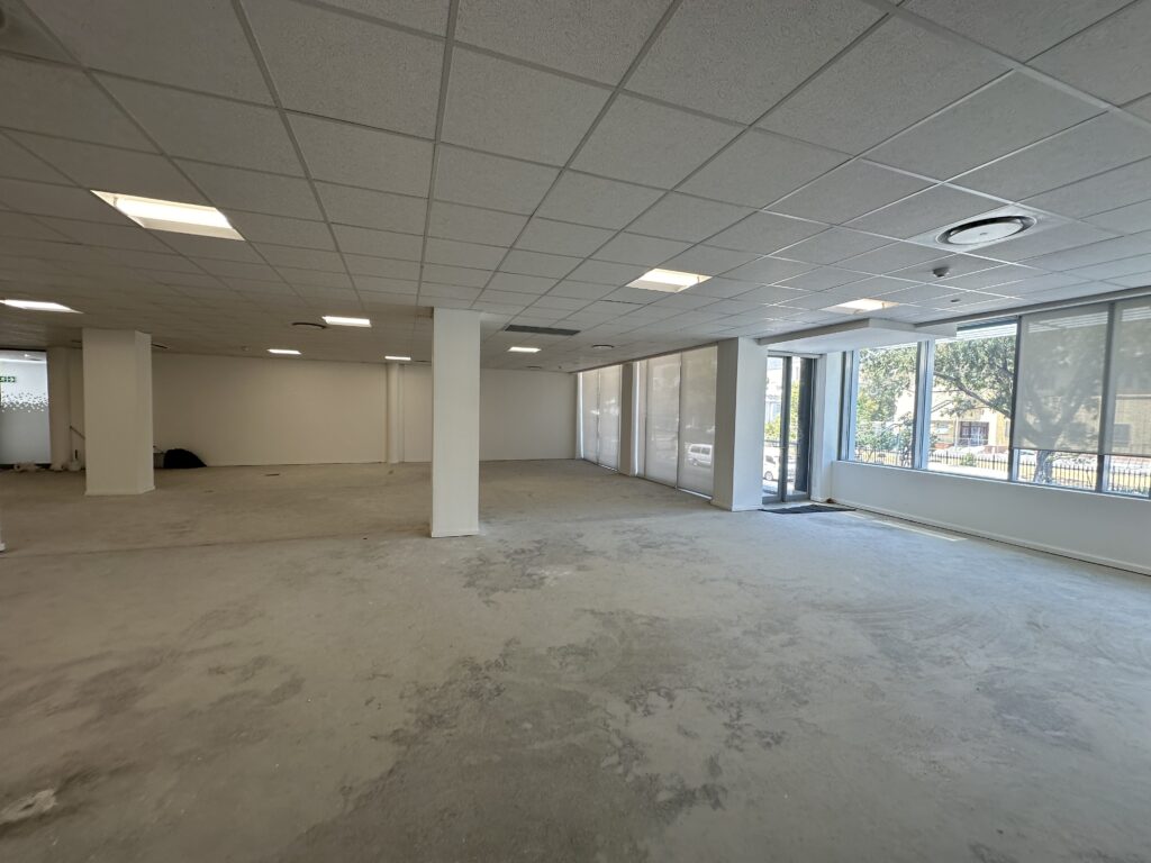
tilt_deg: -1.6
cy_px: 432
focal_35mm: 14
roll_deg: -0.3
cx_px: 576
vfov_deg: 85.7
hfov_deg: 102.1
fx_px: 466
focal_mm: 2.22
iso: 50
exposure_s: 1/99
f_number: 2.2
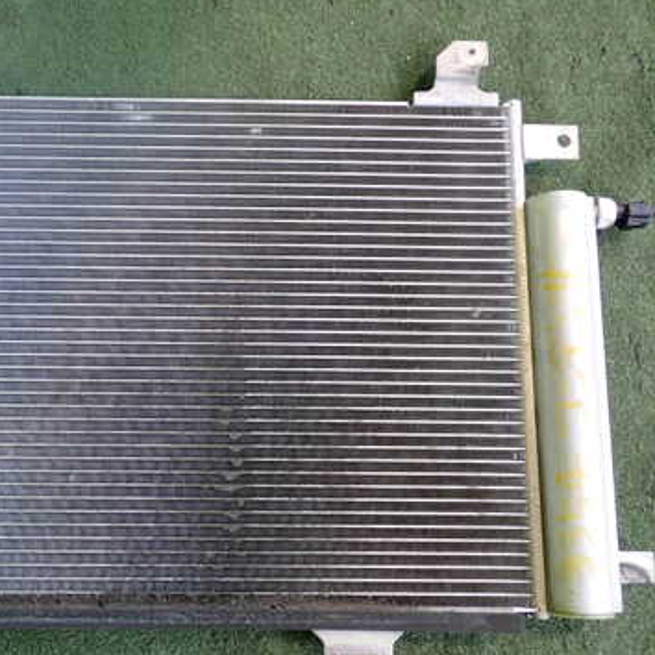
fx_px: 963
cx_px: 163
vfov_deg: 37.5
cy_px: 352
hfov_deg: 36.7
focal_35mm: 45
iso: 200
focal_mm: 5.4
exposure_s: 1/40
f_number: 2.3
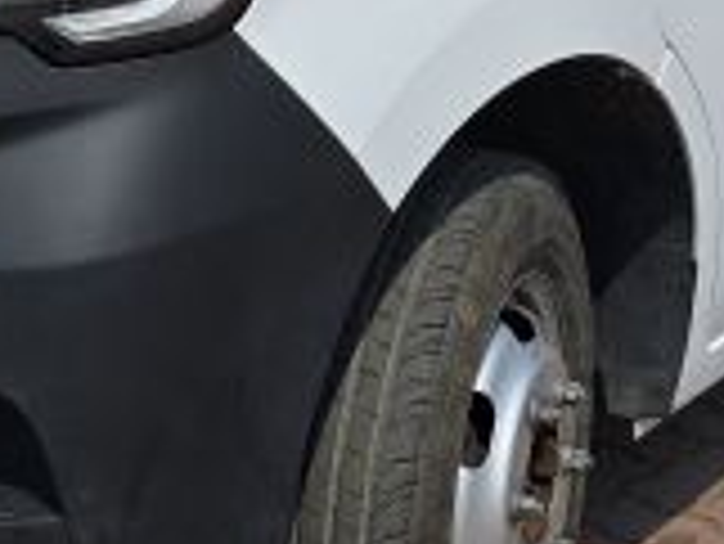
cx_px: 445
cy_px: -360
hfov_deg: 17.2
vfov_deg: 12.2
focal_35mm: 114
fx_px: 2386
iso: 12
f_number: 1.7
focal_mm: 6.3
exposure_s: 1/1533
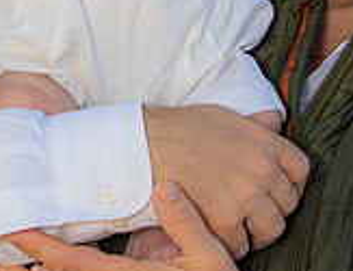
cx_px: 135
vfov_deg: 5.1
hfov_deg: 6.7
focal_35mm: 293
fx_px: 3012
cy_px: -65
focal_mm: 75
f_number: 6.3
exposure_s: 1/250
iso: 250
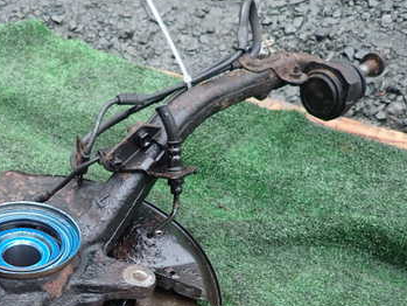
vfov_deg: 32.8
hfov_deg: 41.7
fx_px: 506
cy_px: 237
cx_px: 76
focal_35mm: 43
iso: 100
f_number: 2
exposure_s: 1/125
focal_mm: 4.5
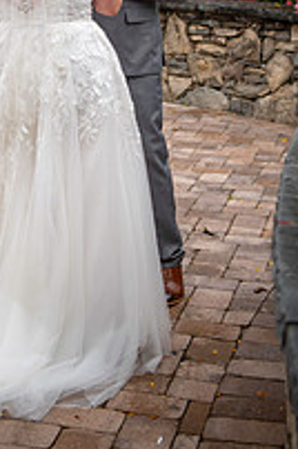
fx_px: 1221
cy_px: -20
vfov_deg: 20.1
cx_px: 26
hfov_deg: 13.8
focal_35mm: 98
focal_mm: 44
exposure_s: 1/5000
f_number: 2.8
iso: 800
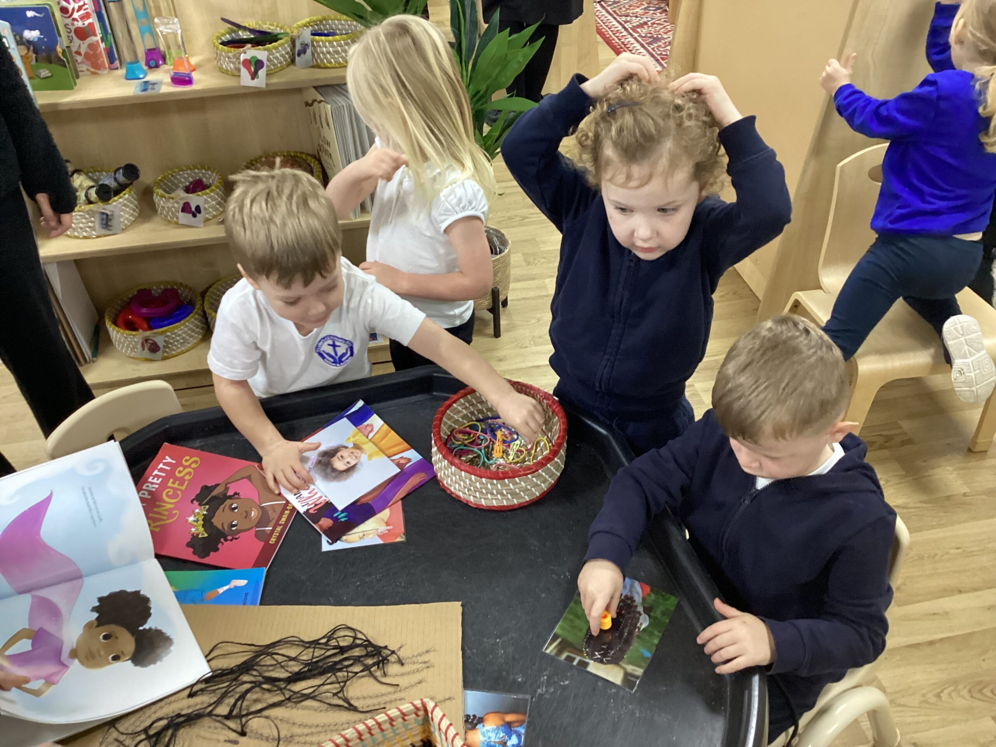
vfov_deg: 45.4
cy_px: 374
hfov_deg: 58.4
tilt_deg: -39.1
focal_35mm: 31
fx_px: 892
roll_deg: +1.7
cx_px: 498
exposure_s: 1/50
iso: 400
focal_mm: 3.3
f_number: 2.4
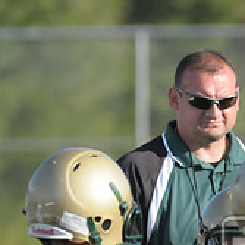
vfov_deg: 1.8
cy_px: 271
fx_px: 7791
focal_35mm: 973
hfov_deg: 1.8
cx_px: 396
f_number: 4
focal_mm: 220
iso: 1600
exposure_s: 1/6400
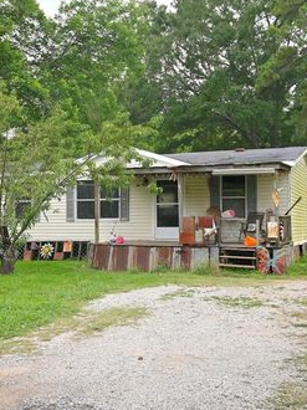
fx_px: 604
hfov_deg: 28.3
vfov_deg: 37.5
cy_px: 204
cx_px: 98
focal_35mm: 51
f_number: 9
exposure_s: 1/80
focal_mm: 35
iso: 125
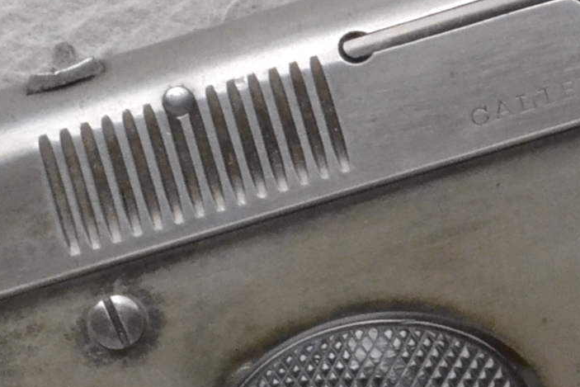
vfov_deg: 4.1
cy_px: 391
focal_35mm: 339
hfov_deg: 6.0
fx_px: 5462
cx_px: 681
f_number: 20
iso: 3200
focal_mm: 46
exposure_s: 1/160
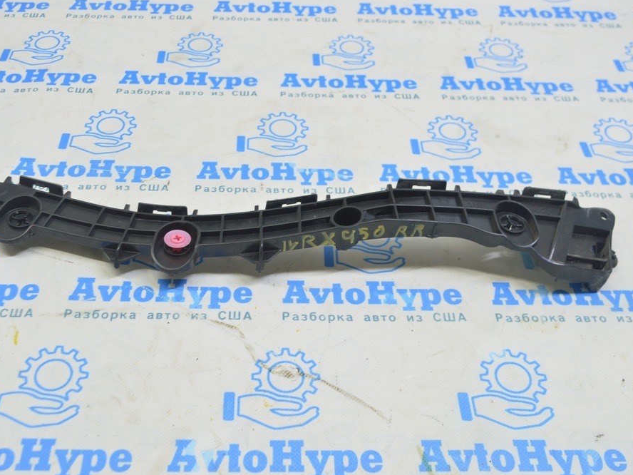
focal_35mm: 42
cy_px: 235
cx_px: 278
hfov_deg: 45.1
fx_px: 760
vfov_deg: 34.7
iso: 400
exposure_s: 1/20
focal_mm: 25
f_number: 5.6
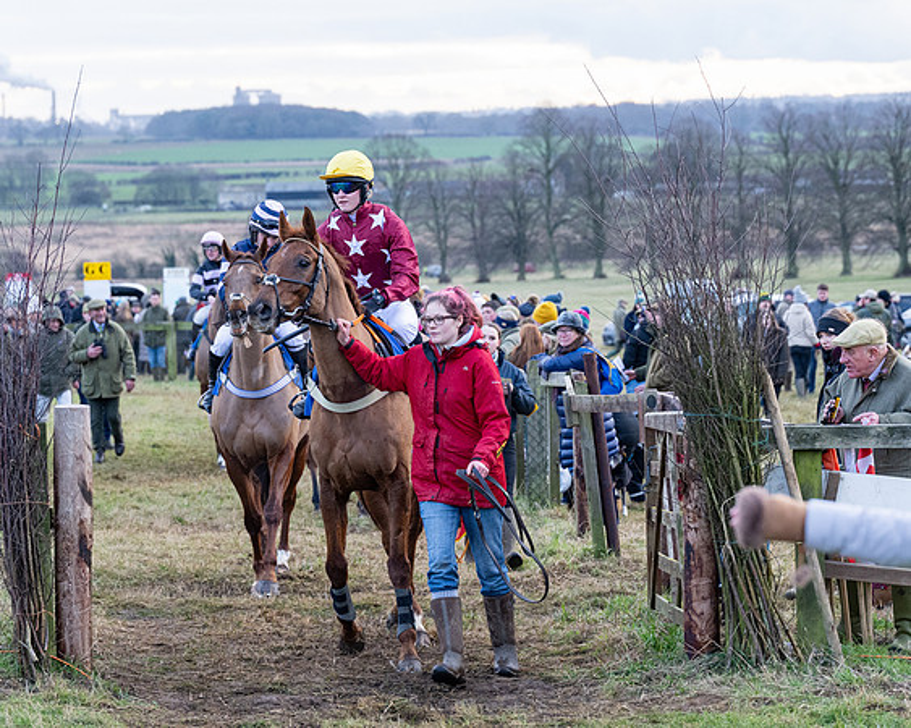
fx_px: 4039
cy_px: 364
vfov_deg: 10.3
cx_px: 389
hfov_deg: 12.9
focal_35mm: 150
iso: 1000
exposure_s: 1/400
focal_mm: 89
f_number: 4
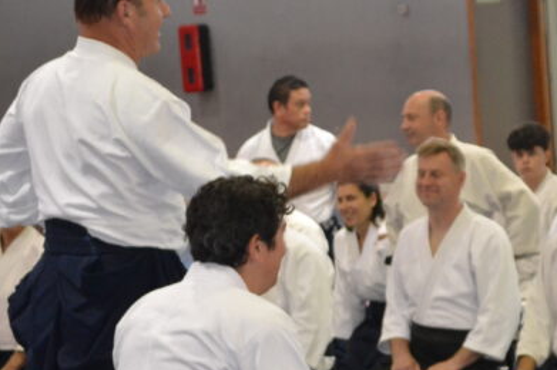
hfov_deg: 9.5
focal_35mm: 216
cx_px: 454
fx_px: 3344
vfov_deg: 6.3
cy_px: 292
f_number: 5.6
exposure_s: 1/60
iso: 1600
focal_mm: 55
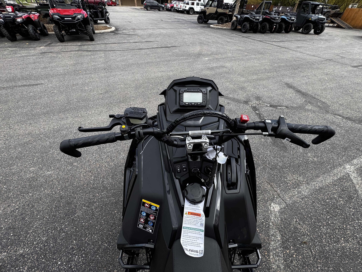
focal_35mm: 14
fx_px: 146
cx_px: 181
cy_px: 136
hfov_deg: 102.1
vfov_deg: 85.7
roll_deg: -2.6
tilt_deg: -43.1
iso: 40
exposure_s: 1/327
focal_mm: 2.22
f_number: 2.2
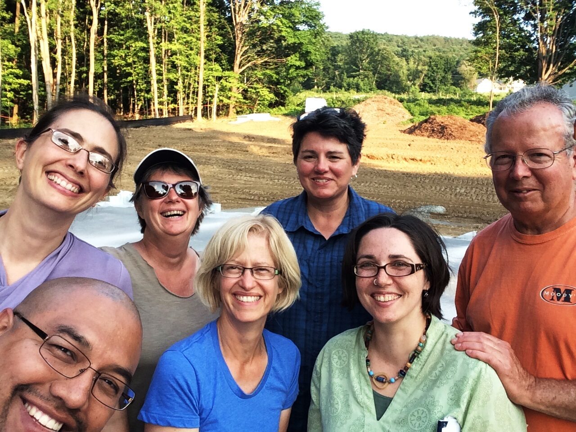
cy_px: 216
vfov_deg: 42.9
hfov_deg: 55.4
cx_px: 288
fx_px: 549
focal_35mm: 33
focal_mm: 2.15
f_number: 2.4
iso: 50
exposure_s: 1/191
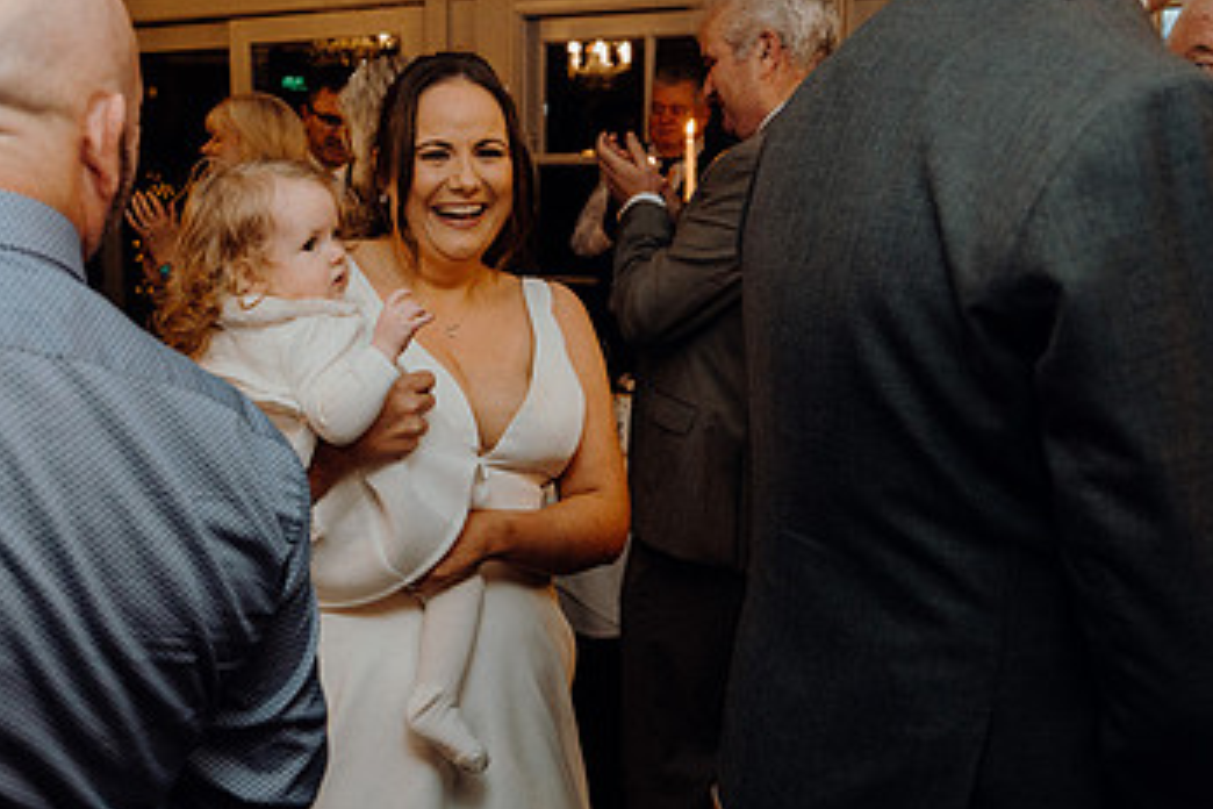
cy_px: 406
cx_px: 359
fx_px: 1348
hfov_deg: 47.3
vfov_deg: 33.4
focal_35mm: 40
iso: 2500
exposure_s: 1/160
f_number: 3.5
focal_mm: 24
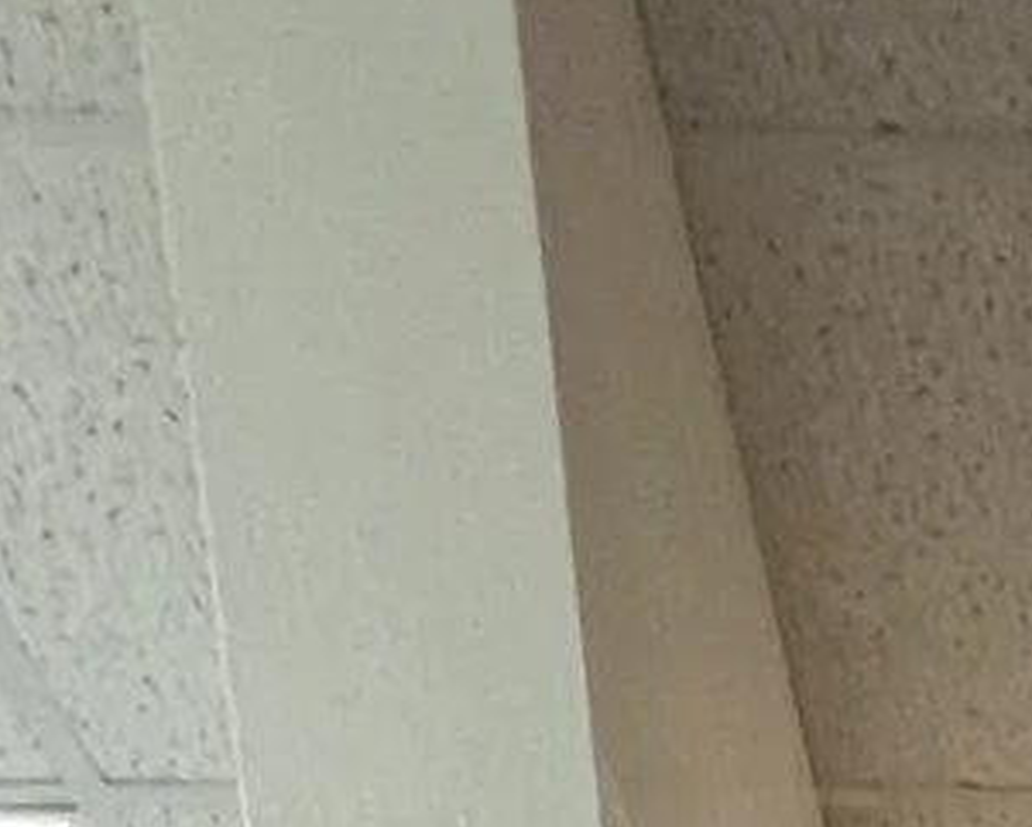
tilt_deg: -14.9
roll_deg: +2.7
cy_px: 3528
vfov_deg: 7.6
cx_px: 1690
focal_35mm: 108
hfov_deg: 15.8
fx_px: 3300
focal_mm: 1.57
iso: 200
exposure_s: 1/60
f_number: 1.8
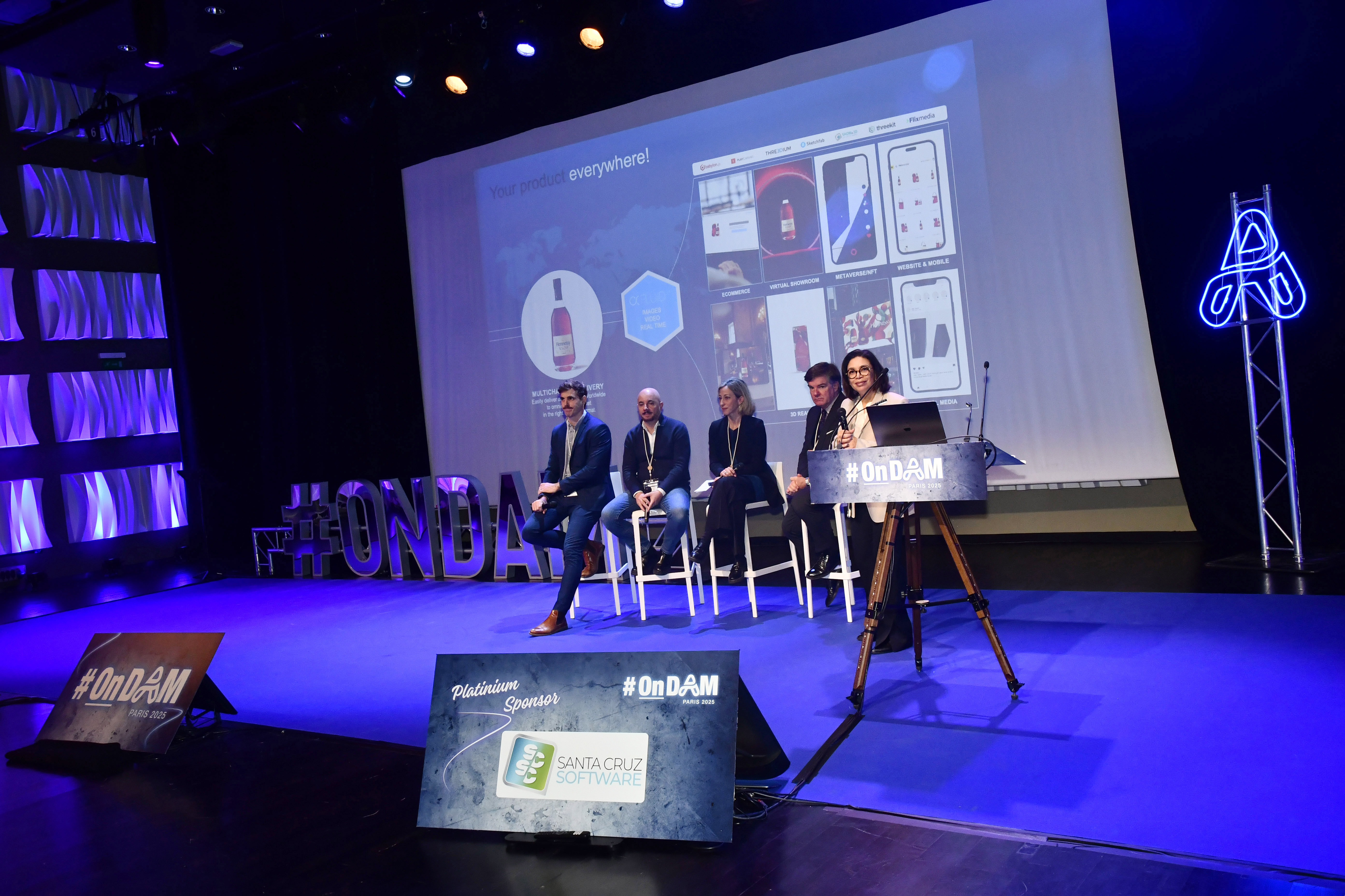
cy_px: 448
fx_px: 1121
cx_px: 672
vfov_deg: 43.6
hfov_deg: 61.9
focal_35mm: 30
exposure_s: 1/125
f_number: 6.3
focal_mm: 20
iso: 1250
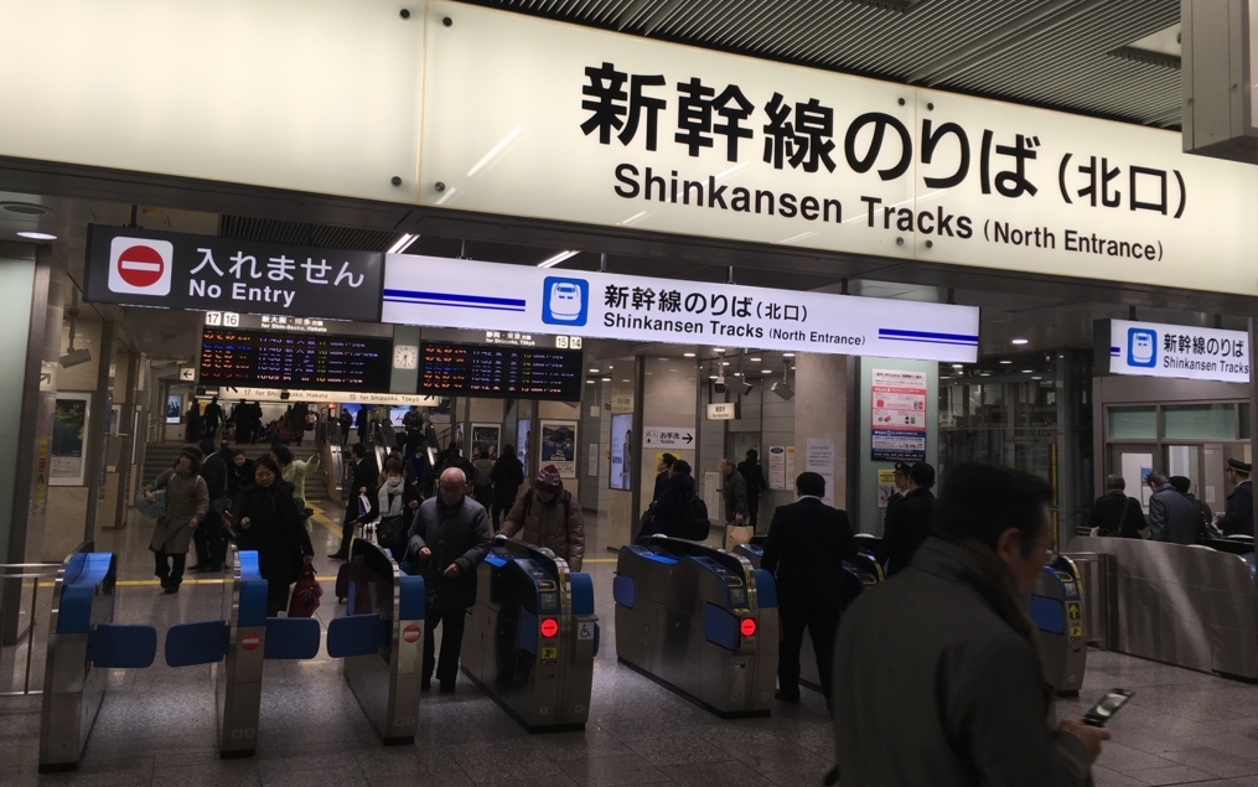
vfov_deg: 40.5
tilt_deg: +5.5
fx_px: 1063
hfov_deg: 61.2
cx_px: 633
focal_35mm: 31
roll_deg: -1.7
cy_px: 341
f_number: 2.2
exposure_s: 1/120
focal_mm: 4.15
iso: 25
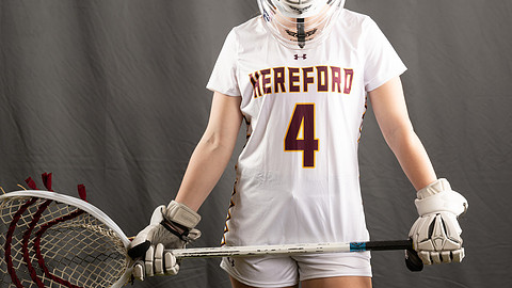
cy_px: 90
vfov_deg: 8.7
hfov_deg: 15.3
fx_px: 1901
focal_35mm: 140
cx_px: 336
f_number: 5.6
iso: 125
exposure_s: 1/160
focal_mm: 90
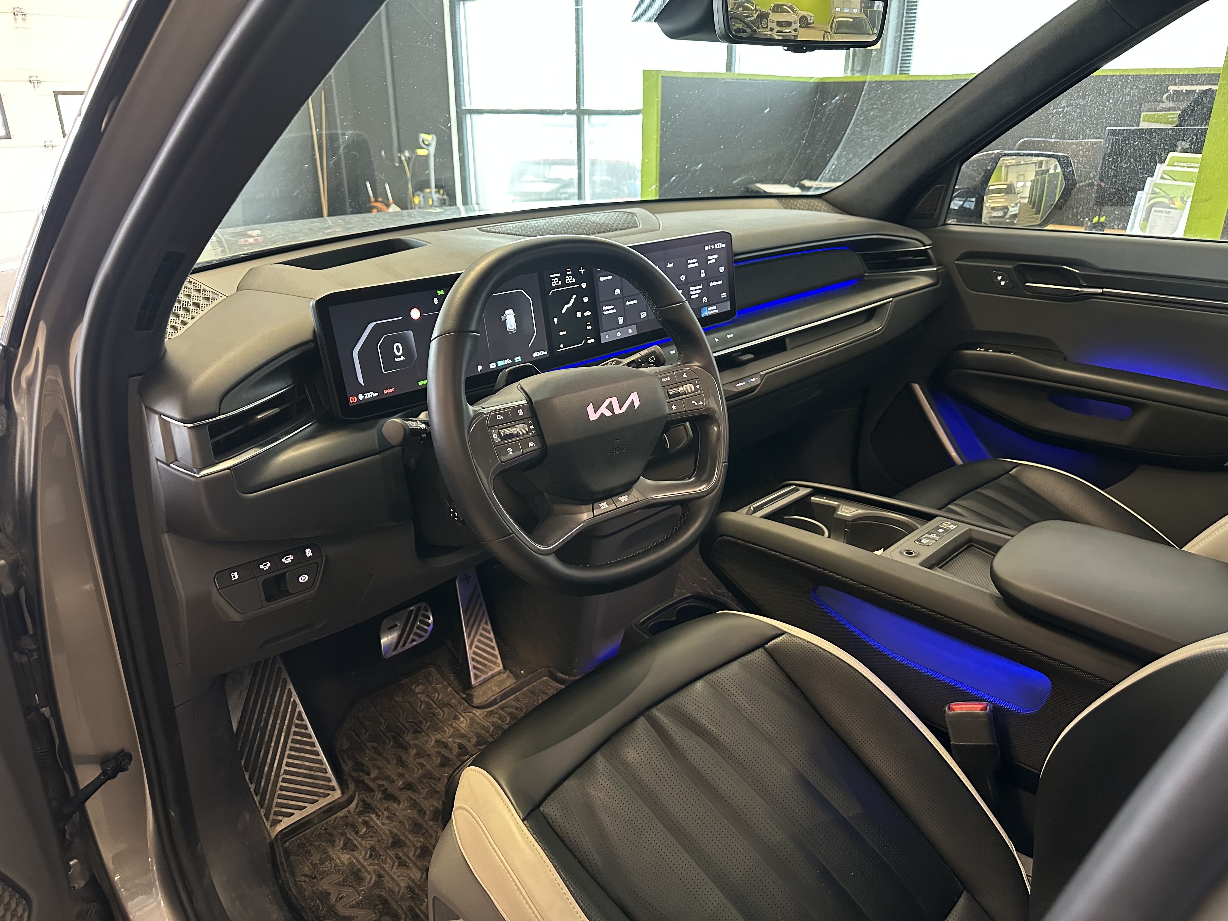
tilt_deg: -22.6
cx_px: 614
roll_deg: +0.3
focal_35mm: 24
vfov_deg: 56.8
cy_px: 460
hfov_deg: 71.6
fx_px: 851
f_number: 1.78
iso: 640
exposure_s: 1/50
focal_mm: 6.86
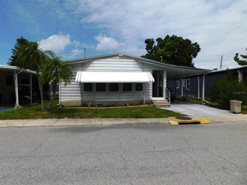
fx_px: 164
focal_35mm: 23
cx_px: 124
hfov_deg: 73.9
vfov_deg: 58.9
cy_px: 92
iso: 125
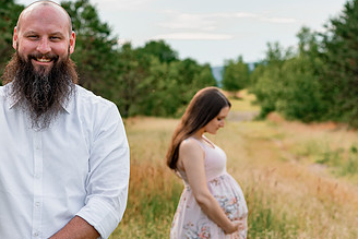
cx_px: 108
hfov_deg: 19.7
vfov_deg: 13.3
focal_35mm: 103
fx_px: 1025
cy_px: 149
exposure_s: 1/320
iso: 100
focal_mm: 50
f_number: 3.2
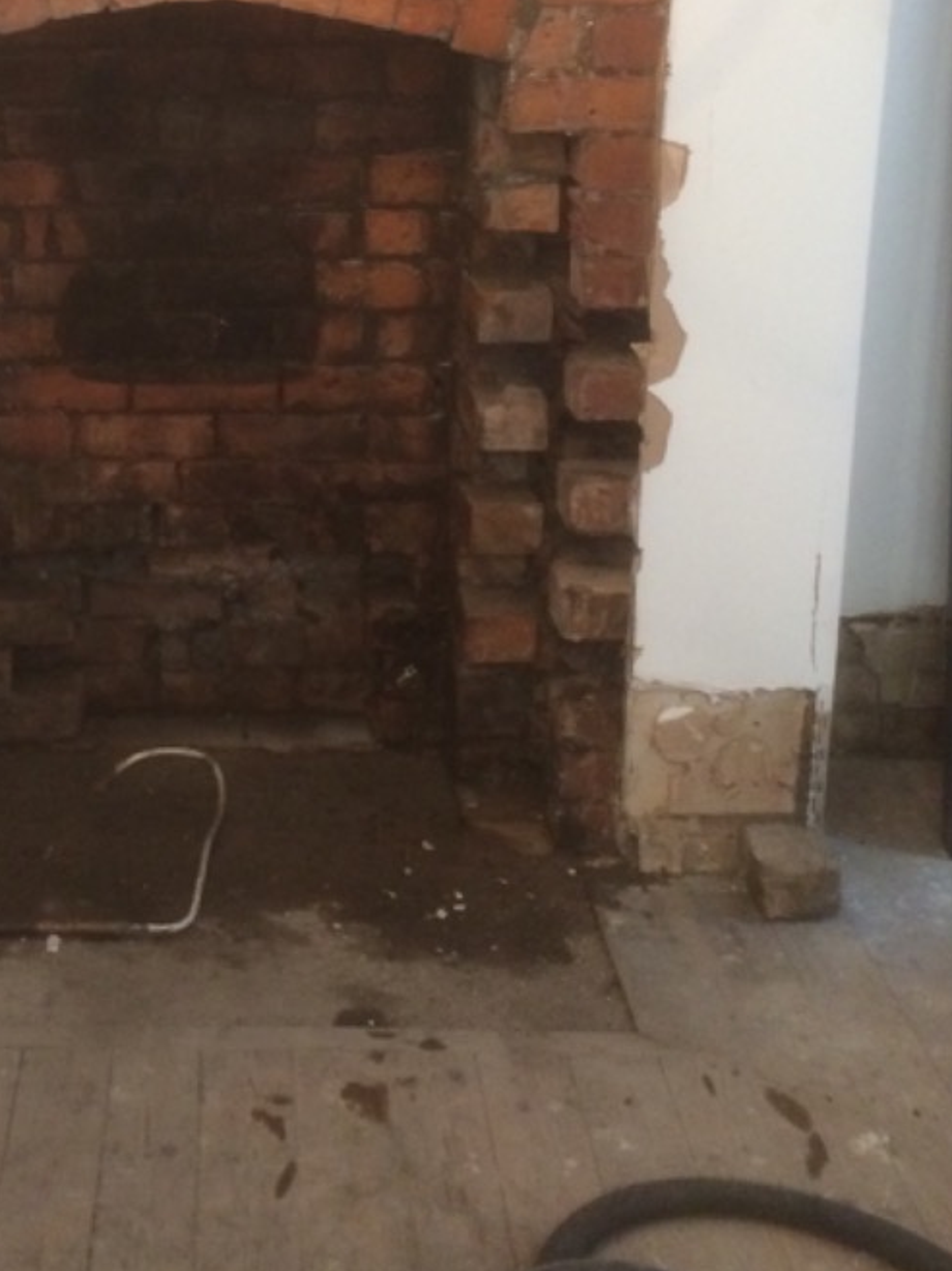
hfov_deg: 27.0
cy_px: 335
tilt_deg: -14.9
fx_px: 1945
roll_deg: -0.1
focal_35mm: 53
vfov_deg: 35.5
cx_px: 209
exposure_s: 1/33
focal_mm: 4.15
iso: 320
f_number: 2.2
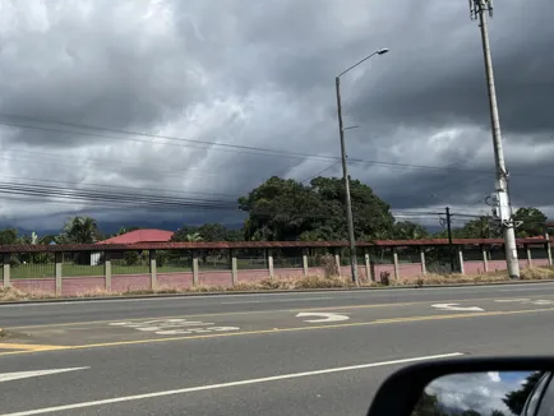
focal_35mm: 38
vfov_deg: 37.5
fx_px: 608
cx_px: 195
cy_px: 154
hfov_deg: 48.3
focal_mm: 5.1
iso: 50
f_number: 1.6
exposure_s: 1/9091
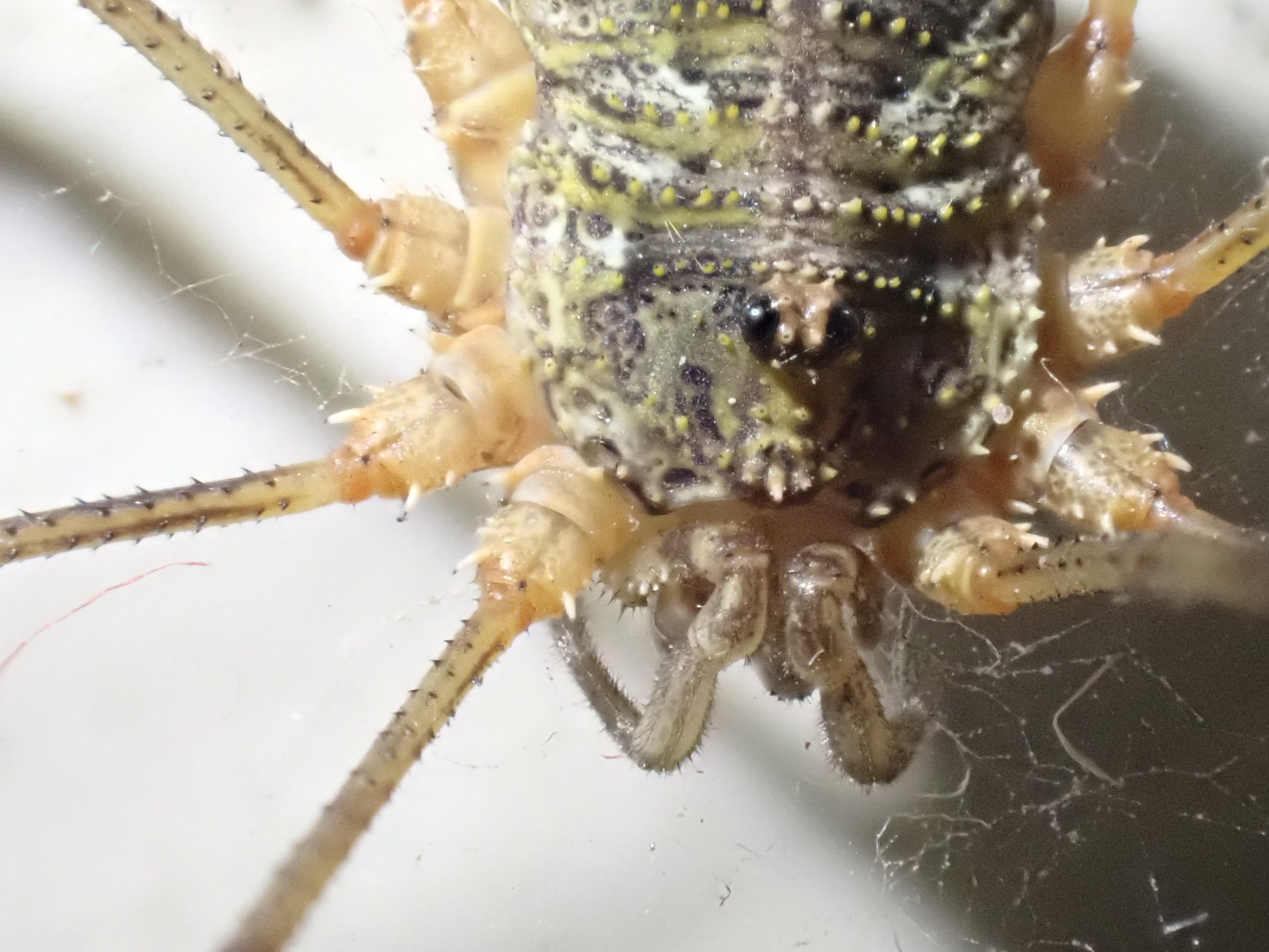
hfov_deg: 14.8
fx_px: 4876
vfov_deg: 11.1
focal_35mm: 133
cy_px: 492
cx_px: 757
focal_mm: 18
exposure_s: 1/100
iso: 1600
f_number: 6.3
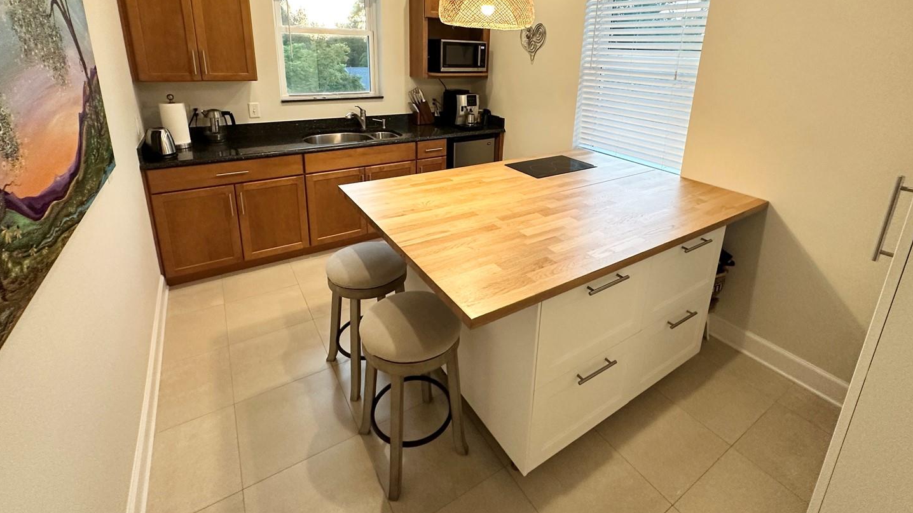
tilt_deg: -14.6
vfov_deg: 61.9
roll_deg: -1.9
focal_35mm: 17
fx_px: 411
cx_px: 471
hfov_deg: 95.9
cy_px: 161
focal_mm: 2.22
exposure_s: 1/120
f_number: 2.2
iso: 320
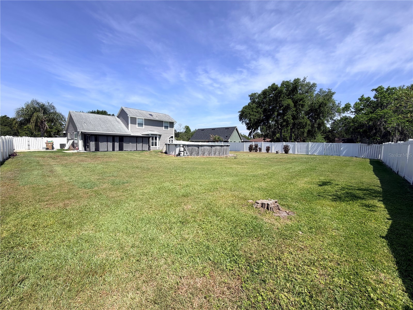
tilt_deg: -2.8
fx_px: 167
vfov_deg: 85.7
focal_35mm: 14
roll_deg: -1.2
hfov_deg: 102.1
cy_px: 155
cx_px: 206
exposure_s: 1/841
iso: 20
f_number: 2.2
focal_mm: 2.22
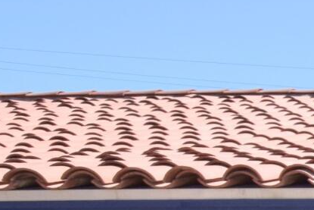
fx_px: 1134
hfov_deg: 10.5
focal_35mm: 130
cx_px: 974
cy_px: 445
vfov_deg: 9.7
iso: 400
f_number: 9
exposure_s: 1/800
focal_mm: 12
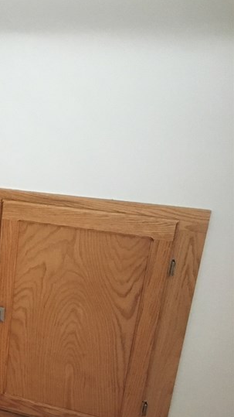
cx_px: -161
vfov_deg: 34.5
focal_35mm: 60
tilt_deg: -25.4
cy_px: 289
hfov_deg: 17.2
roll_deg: +2.5
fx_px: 662
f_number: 2.2
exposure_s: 1/30
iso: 160
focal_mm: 4.15
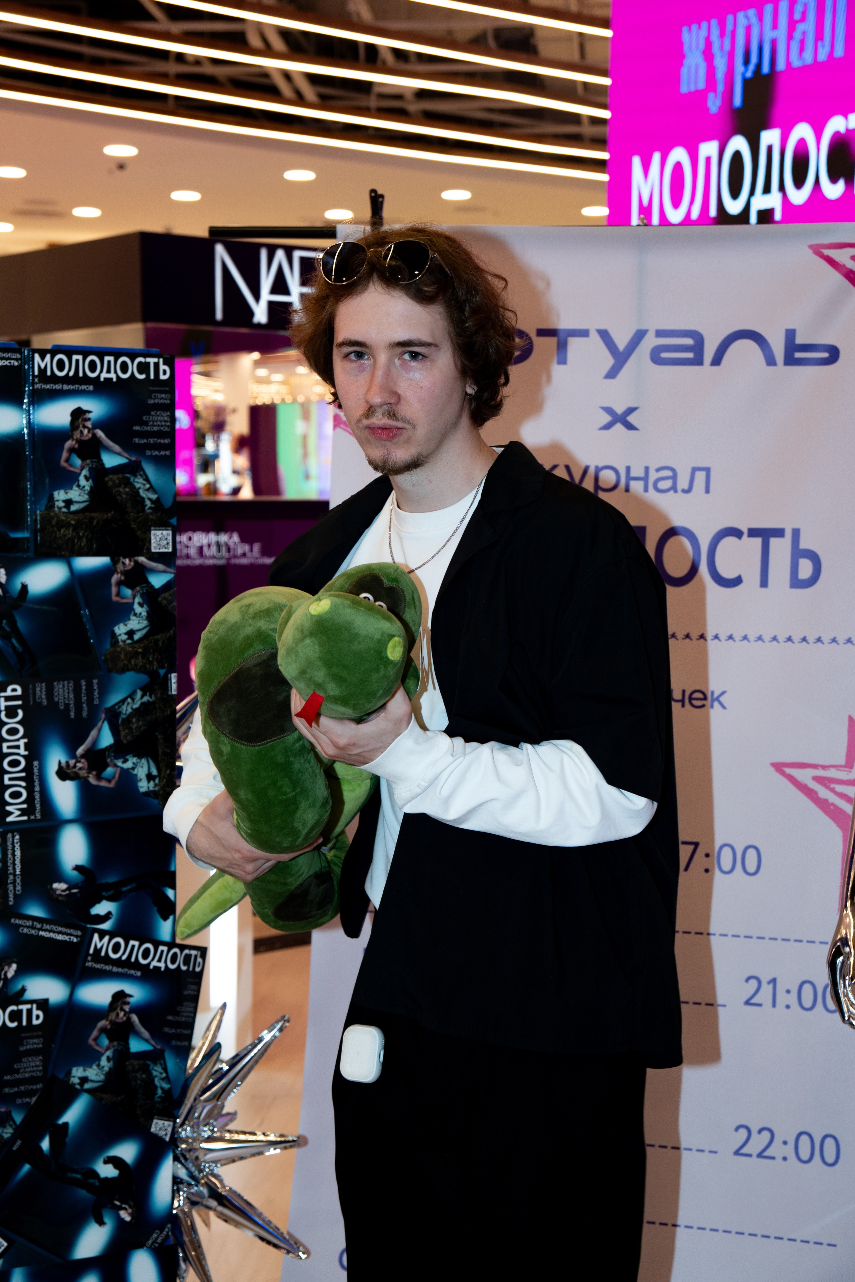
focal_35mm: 57
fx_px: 2030
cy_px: 641
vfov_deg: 35.1
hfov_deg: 23.8
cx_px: 428
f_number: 4
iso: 400
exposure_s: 1/125
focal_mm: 38
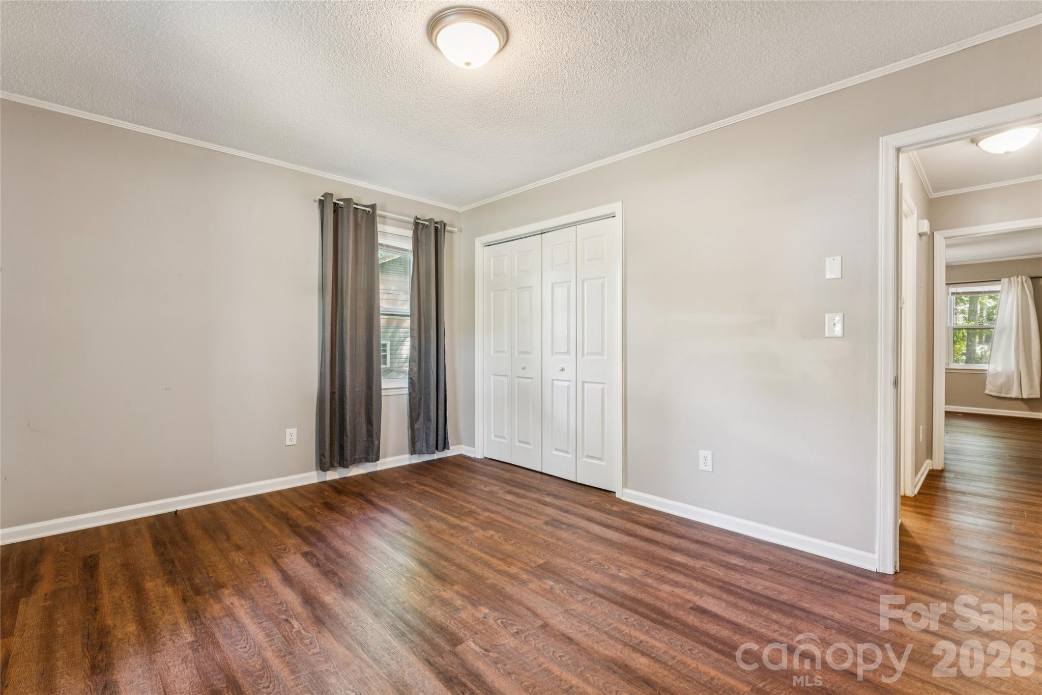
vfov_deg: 73.1
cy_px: 348
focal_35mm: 16
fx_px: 469
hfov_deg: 96.0
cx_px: 521
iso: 100
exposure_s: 3.2
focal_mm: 16.2
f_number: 13
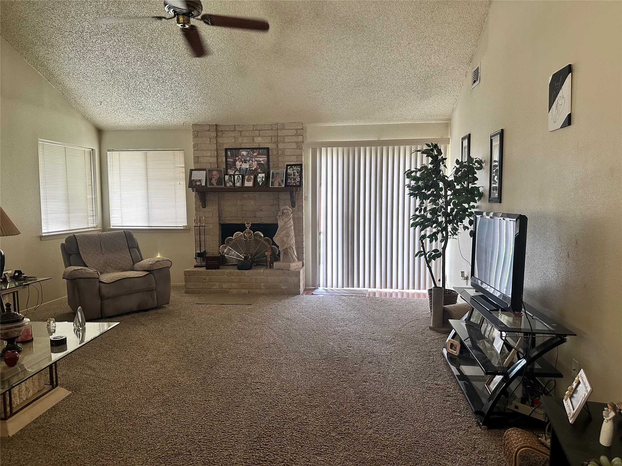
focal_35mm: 24
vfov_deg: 56.8
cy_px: 233
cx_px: 311
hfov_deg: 71.6
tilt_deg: -4.1
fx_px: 431
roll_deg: +0.0
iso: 250
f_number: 1.78
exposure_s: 1/60
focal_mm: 6.86
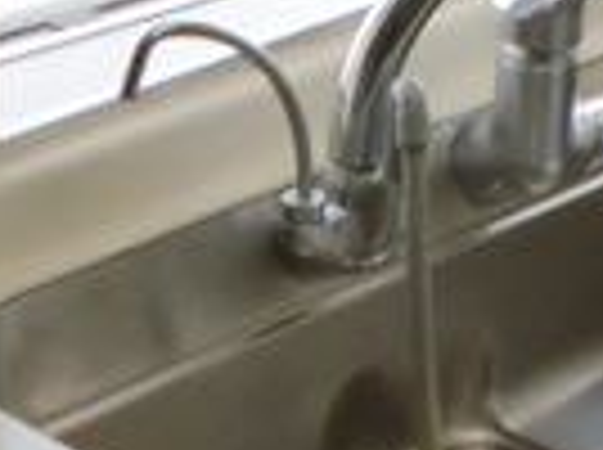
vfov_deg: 9.3
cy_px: 549
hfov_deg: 12.6
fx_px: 2730
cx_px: 369
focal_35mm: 157
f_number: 3.1
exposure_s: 1/80
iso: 64
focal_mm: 6.3
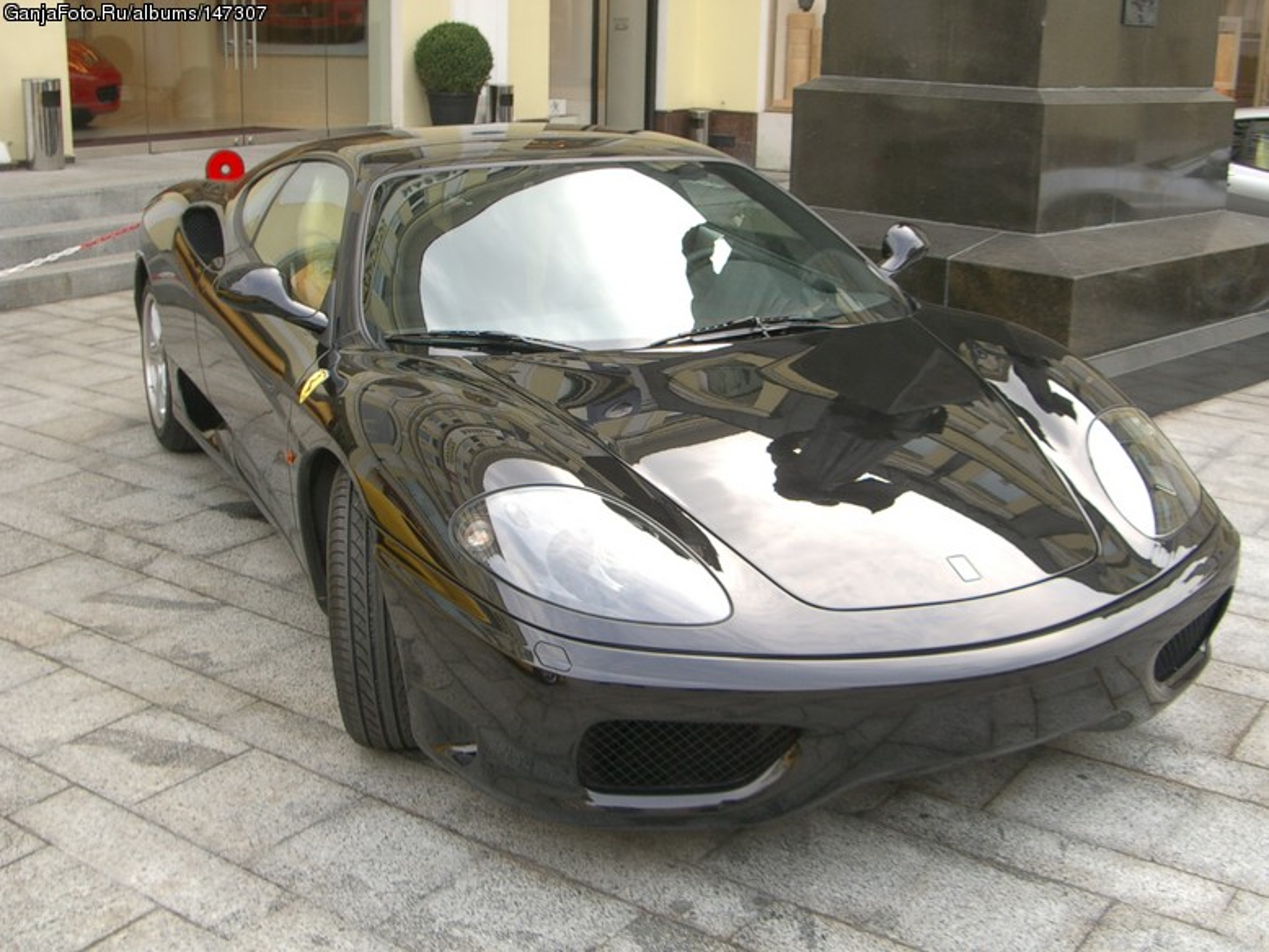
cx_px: 634
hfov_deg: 45.8
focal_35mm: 41
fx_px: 1503
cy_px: 476
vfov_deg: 35.2
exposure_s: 1/200
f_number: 2.8
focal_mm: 6.8
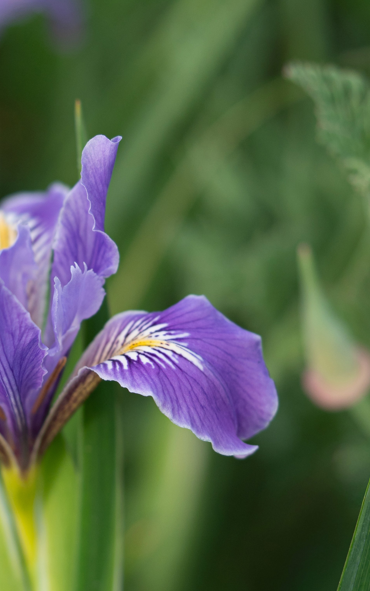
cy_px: 284
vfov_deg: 9.8
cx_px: 14
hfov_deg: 6.1
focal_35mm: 213
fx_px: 3437
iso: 200
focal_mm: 60
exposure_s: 1/500
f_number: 2.8
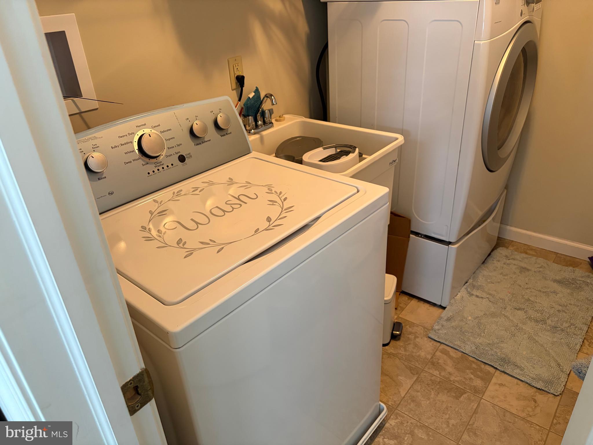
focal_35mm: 26
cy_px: 222
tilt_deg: -28.5
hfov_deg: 67.3
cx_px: 296
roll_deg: +2.5
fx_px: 445
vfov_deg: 53.1
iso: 250
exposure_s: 1/60
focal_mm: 5.96
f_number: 1.6
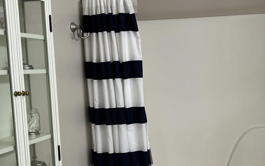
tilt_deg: -8.9
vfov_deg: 22.9
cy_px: 130
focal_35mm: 56
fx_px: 404
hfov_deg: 35.9
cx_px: 181
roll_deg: +1.5
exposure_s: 1/120
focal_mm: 5.7
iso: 80
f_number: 1.5
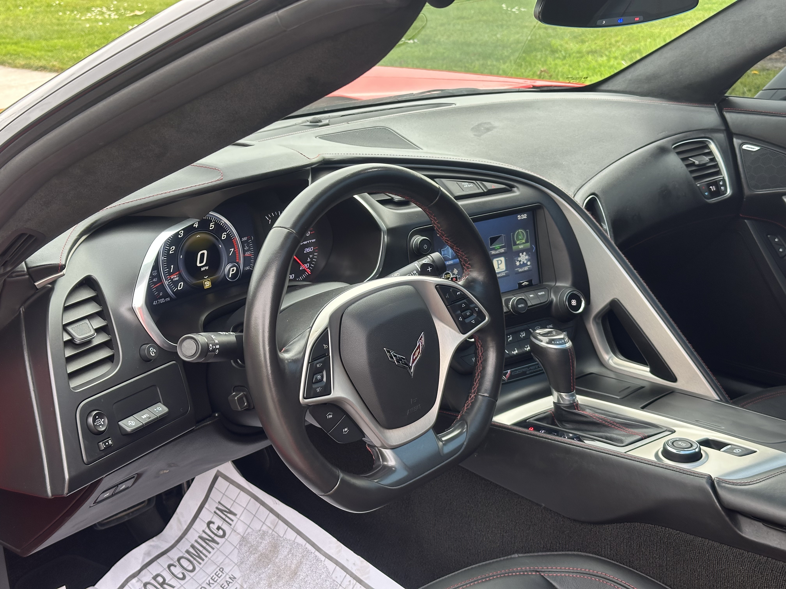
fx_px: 1090
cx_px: 393
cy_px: 294
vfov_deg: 30.3
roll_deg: +1.8
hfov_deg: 39.7
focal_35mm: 48
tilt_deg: -19.4
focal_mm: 6.86
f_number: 1.78
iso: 64
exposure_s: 1/181
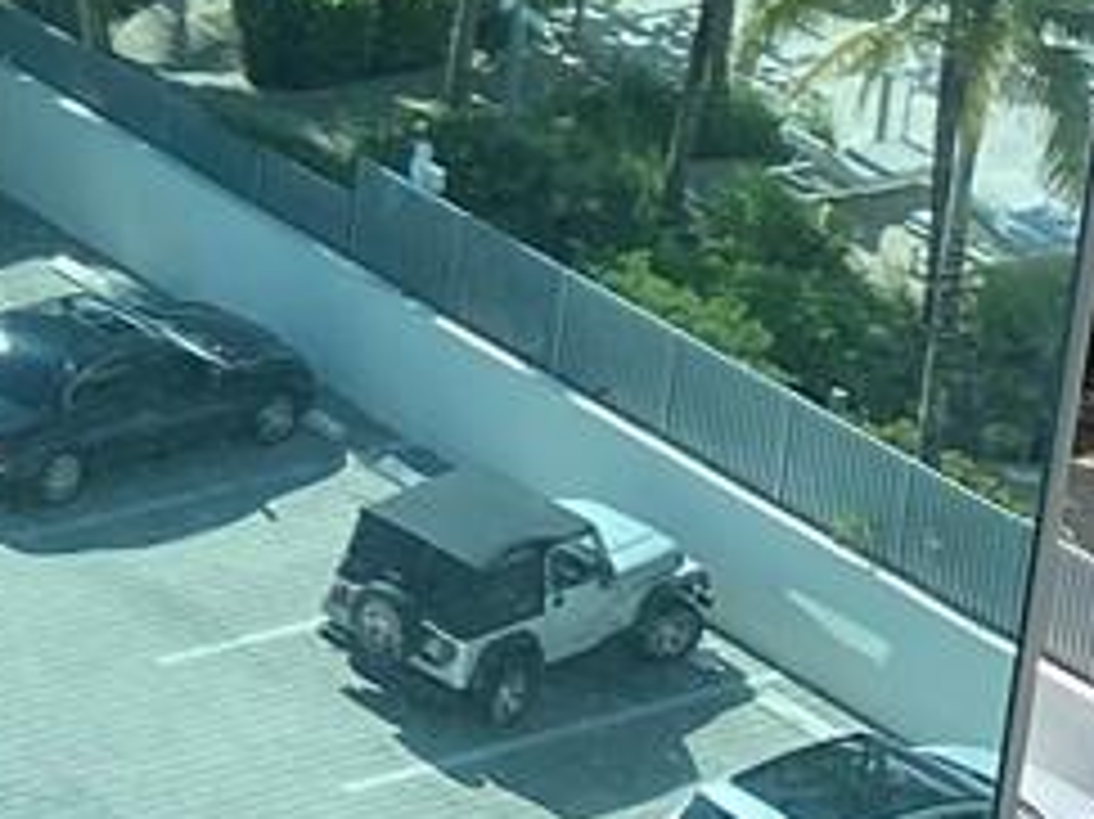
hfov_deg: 9.8
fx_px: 5402
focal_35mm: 171
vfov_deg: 8.2
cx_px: -1760
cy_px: -963
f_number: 1.8
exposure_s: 1/1346
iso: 32
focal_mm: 4.25
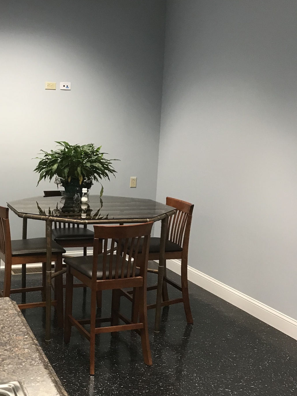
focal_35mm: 47
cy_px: 218
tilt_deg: -9.5
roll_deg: -1.7
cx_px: 48
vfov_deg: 40.4
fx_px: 538
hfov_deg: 29.9
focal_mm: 3.99
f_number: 1.8
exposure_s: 1/30
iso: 40
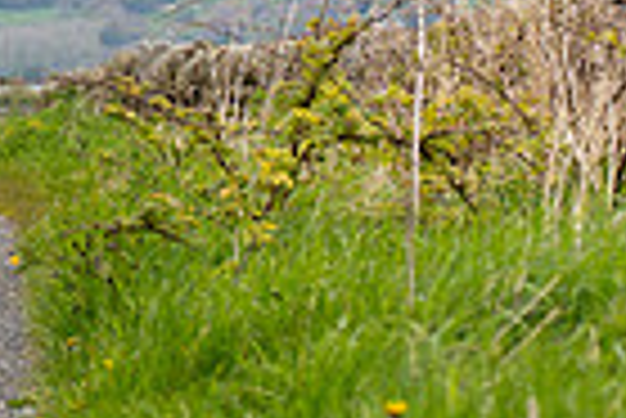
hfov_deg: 6.8
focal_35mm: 300
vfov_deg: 4.6
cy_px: -74
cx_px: -176
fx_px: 5222
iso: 200
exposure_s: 1/640
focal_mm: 72
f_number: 4.5
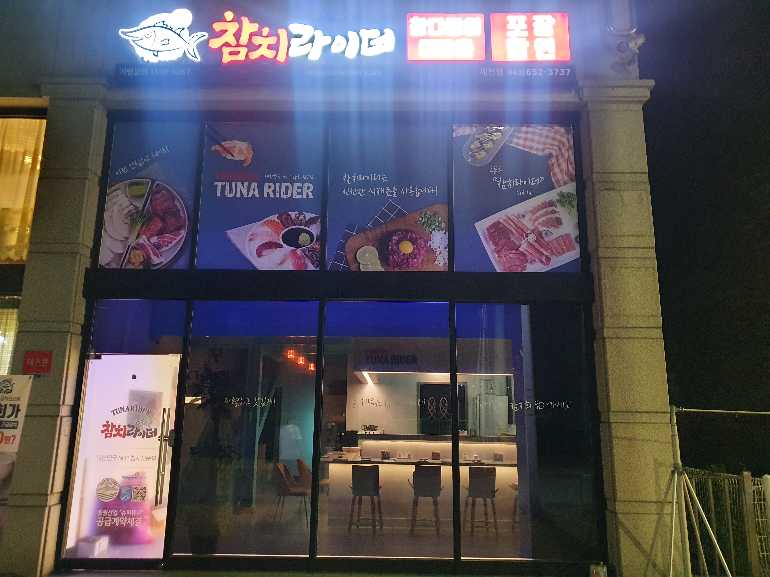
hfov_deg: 67.3
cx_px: 385
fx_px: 578
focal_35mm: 26
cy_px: 288
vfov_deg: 53.1
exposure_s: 1/40
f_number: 1.5
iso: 640
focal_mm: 4.32
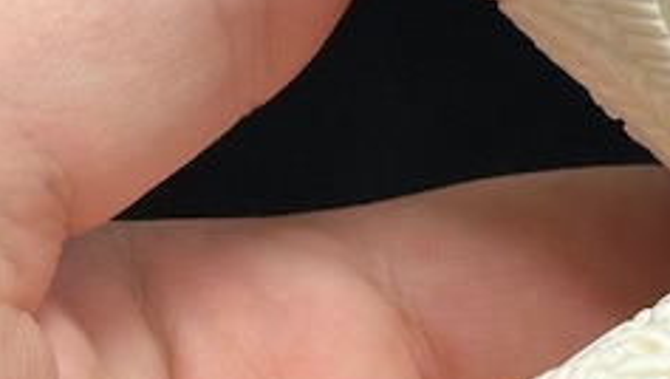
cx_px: 311
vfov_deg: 4.3
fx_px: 5016
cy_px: 376
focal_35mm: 282
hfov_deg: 7.6
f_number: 1.78
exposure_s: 1/100
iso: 50
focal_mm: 6.86
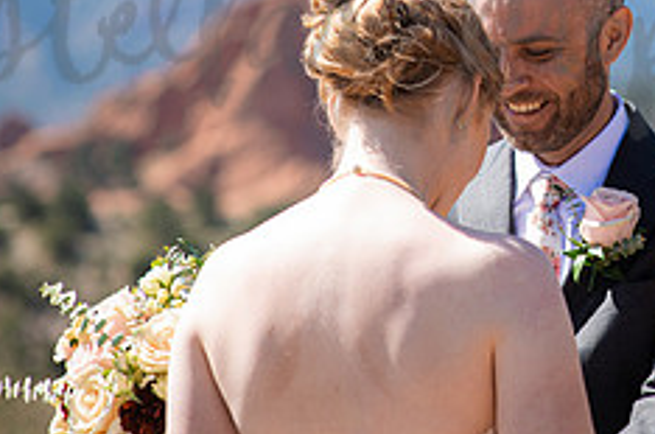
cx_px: 703
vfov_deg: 6.5
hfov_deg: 9.7
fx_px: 3831
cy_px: 20
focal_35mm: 211
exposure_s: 1/800
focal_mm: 85
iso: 100
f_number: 3.2
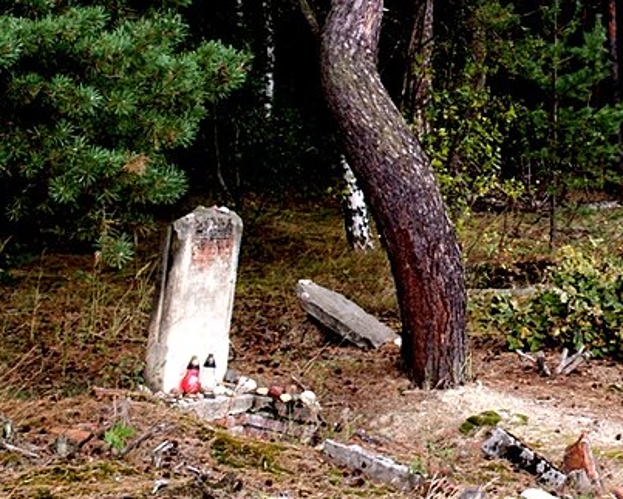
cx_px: 529
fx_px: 2031
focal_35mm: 110
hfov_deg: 17.3
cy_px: 91
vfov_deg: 13.9
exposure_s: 1/60
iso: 100
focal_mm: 35
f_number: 5.6
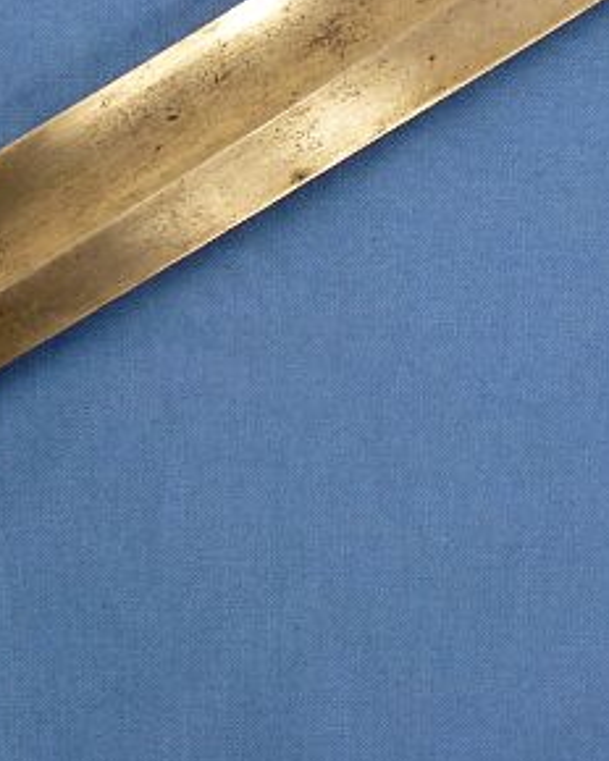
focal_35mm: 89
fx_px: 2005
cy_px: 10
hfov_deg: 17.1
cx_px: 517
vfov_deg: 20.8
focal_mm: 5.9
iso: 160
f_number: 3.6
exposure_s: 1/60
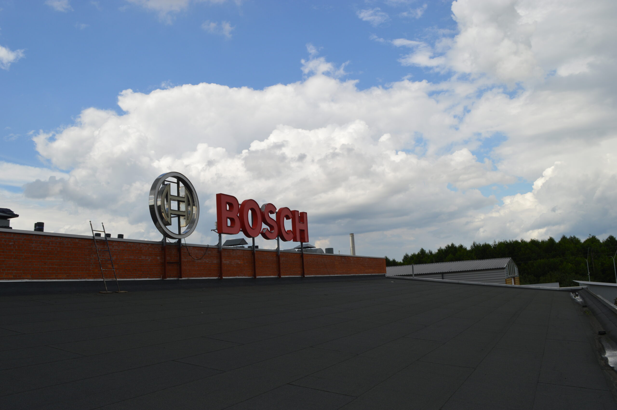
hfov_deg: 67.4
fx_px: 462
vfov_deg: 47.8
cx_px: 308
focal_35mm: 27
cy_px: 205
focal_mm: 18
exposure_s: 1/200
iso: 100
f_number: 11
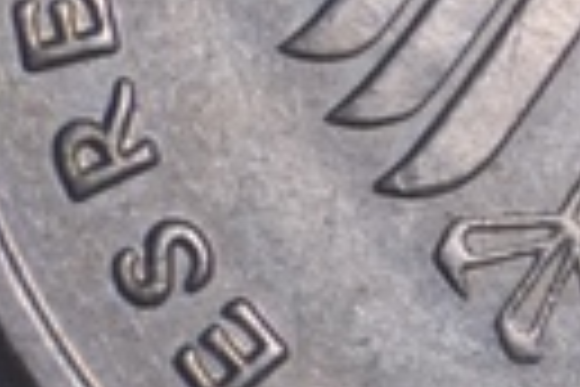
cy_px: -104
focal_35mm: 150
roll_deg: -4.7
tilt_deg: -44.1
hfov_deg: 13.2
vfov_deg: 9.0
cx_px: 755
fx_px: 2416
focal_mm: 4.15
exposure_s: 1/120
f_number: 2.2
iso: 40
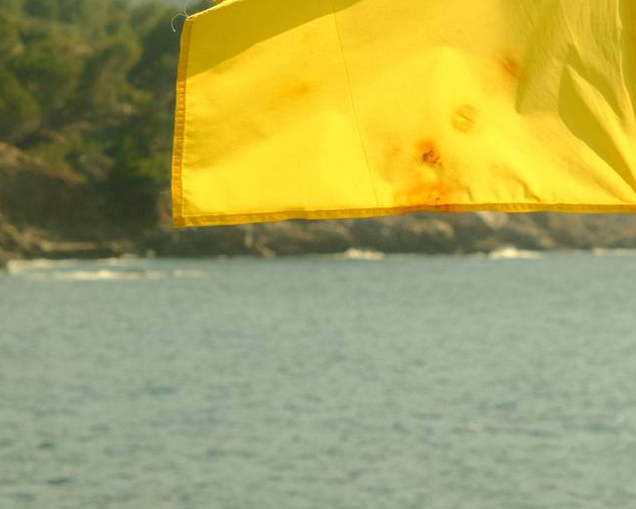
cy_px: 186
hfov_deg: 10.0
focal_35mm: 192
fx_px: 3615
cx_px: 477
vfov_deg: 8.1
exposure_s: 1/4000
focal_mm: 54.5
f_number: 5.6
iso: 640
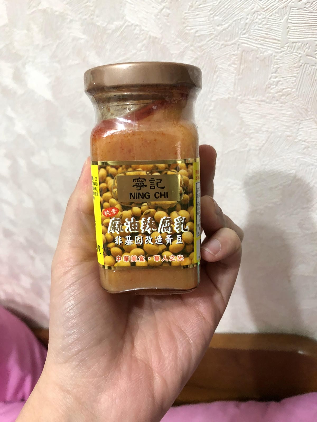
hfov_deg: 49.7
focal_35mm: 28
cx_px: 158
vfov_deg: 63.4
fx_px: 342
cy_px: 211
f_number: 1.8
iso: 100
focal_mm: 3.99
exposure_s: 1/15
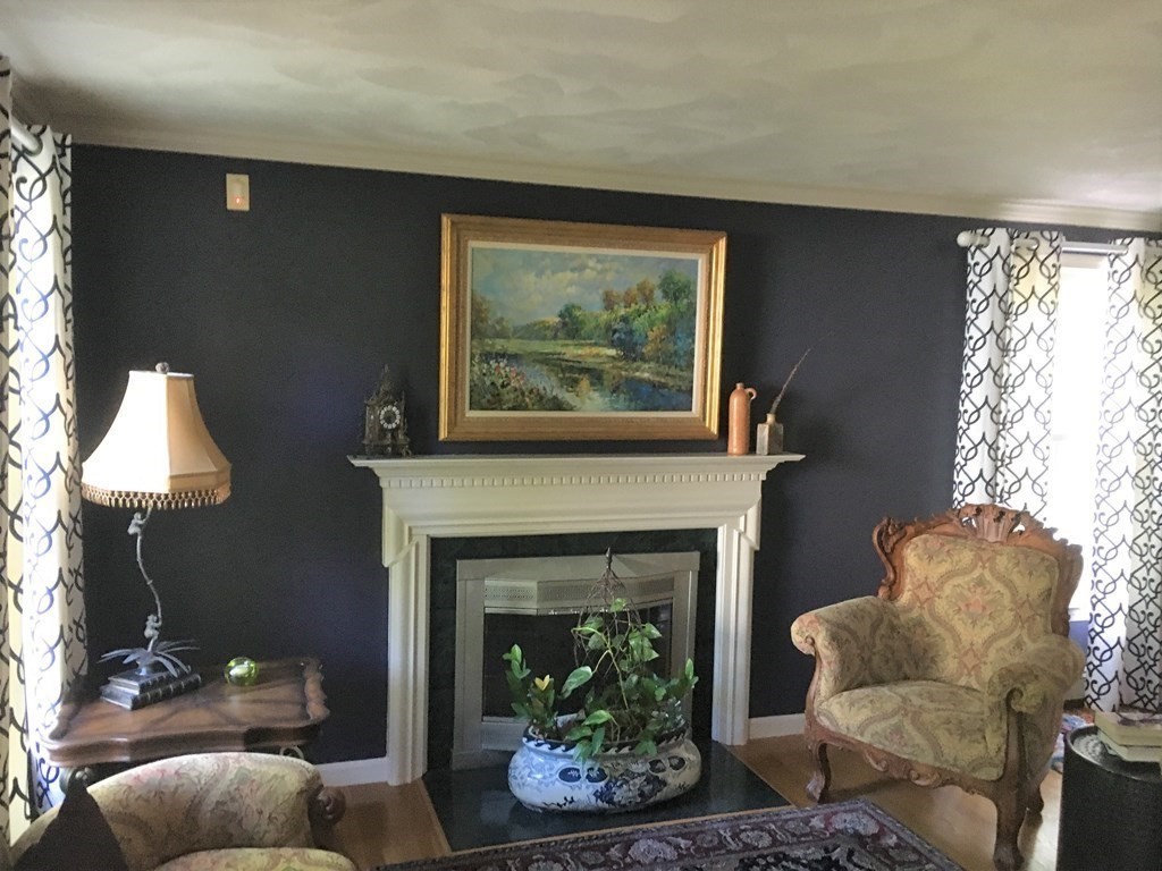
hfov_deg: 61.7
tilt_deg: -4.5
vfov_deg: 48.2
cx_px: 581
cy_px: 436
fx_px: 973
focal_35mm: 29
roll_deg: -1.2
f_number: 2.2
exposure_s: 1/15
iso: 250
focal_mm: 4.15
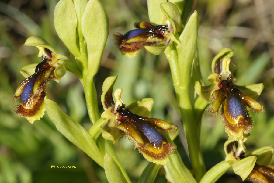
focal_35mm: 135
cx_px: 137
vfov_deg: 10.2
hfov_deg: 15.2
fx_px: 1027
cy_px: 92
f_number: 16
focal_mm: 90
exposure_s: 1/160
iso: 400
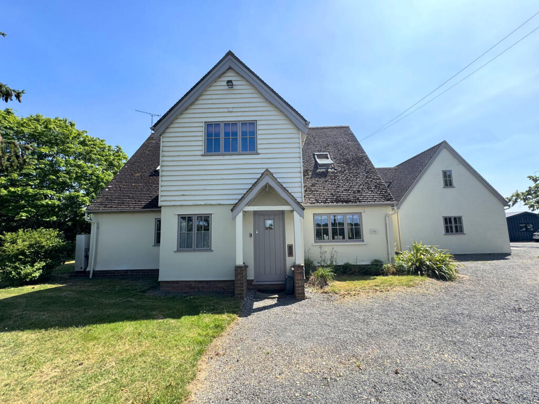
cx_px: 270
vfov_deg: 85.7
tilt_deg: +7.9
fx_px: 218
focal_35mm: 14
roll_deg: +2.3
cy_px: 202
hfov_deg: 102.1
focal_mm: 2.22
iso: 40
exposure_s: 1/840
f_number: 2.2
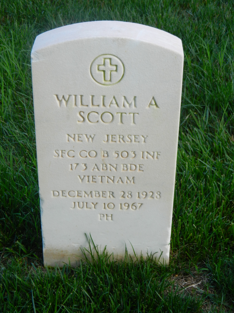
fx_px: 613
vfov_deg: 28.6
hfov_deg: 21.6
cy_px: 156
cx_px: 117
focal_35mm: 68
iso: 160
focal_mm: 12.3
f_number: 4.6
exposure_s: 1/125
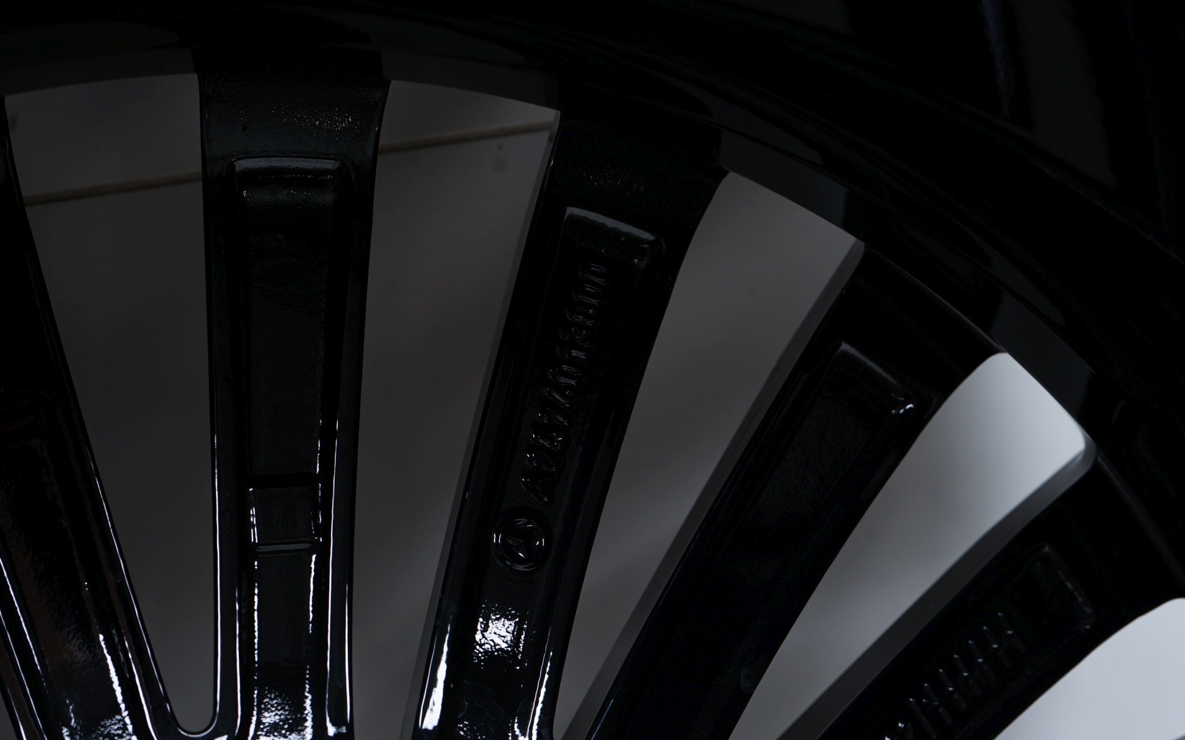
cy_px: 379
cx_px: 592
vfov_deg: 26.3
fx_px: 1583
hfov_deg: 41.1
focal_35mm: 49
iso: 250
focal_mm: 48
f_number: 7.1
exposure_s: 1/125
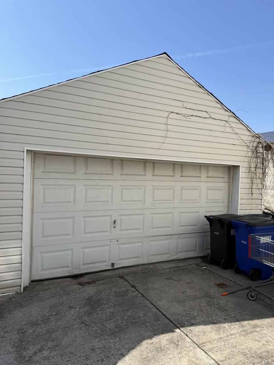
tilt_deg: -2.1
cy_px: 182
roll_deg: -2.8
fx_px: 253
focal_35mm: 24
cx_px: 137
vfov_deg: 71.6
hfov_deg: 56.8
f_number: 1.78
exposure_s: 1/4167
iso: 80
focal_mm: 6.76
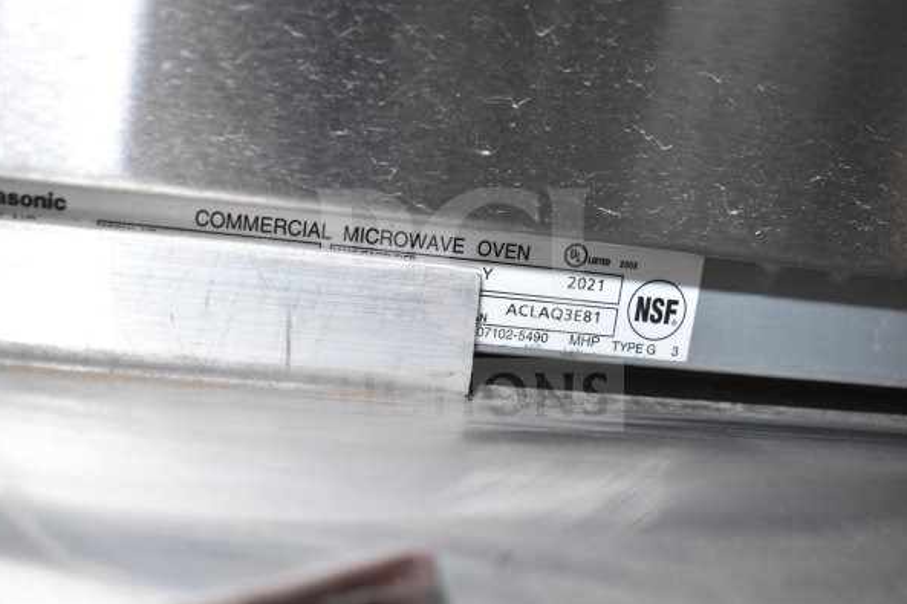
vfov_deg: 37.3
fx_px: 894
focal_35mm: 36
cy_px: 310
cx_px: 451
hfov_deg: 53.8
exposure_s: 1/40
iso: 2000
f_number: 3.8
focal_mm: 23
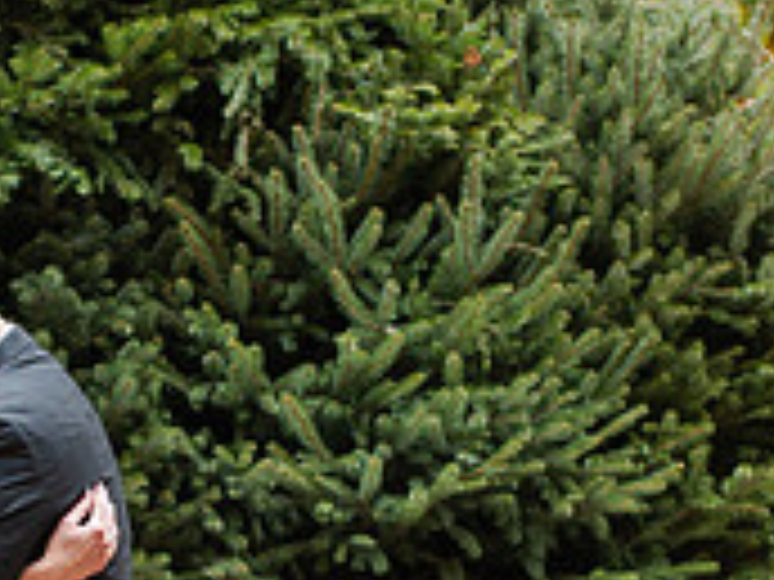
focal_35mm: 134
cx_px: 67
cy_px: 600
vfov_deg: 11.0
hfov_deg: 14.6
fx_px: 2996
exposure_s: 1/320
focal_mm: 35
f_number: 3.5
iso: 1000
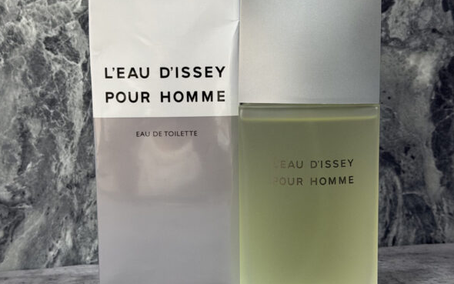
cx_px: 228
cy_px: 181
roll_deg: +0.3
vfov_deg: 18.8
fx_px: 854
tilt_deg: -8.3
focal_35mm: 69
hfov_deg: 29.8
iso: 250
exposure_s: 1/40
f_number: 1.78
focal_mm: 6.76
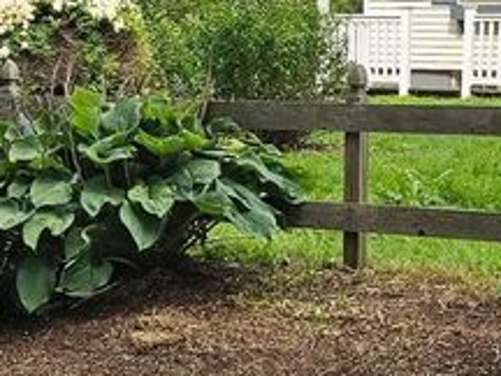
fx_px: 1578
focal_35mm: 109
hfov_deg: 18.0
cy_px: 239
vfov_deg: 13.6
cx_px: 274
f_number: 1.8
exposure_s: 1/344
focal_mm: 5.4
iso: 25
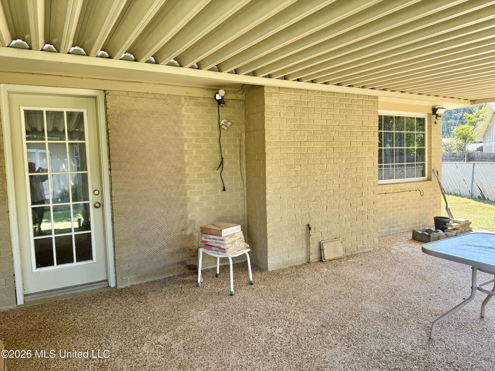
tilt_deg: -3.3
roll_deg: +2.3
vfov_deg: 56.8
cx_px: 248
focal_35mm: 24
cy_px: 186
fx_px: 343
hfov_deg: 71.6
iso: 80
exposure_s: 1/164
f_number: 1.78
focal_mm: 6.76
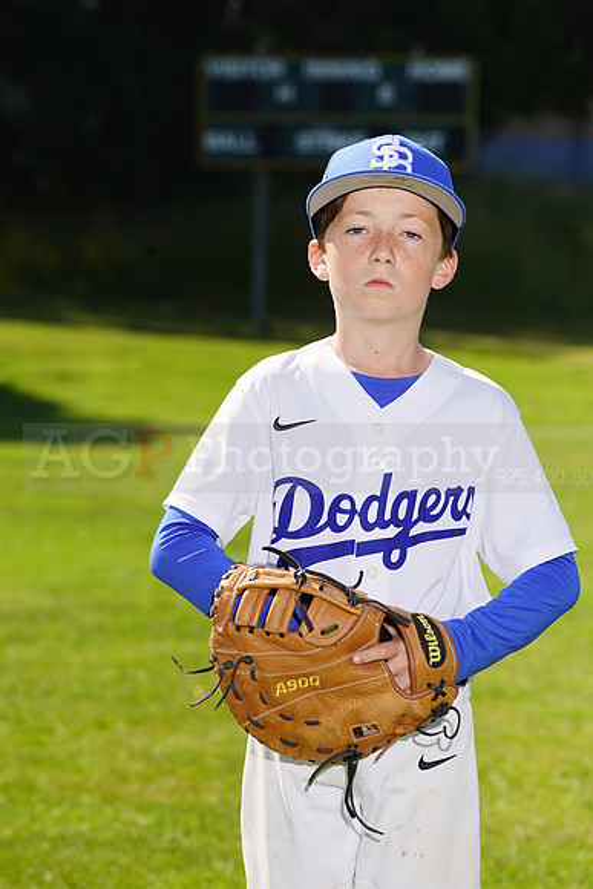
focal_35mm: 175
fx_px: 4321
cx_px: 296
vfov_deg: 11.7
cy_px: 444
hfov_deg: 7.9
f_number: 9
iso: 100
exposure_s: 1/250
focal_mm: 175
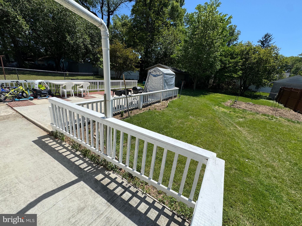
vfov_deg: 85.7
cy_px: 113
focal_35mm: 14
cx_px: 151
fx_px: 122
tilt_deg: -18.4
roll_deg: -5.1
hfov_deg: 102.1
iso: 50
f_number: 2.2
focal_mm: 2.22
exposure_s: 1/2208
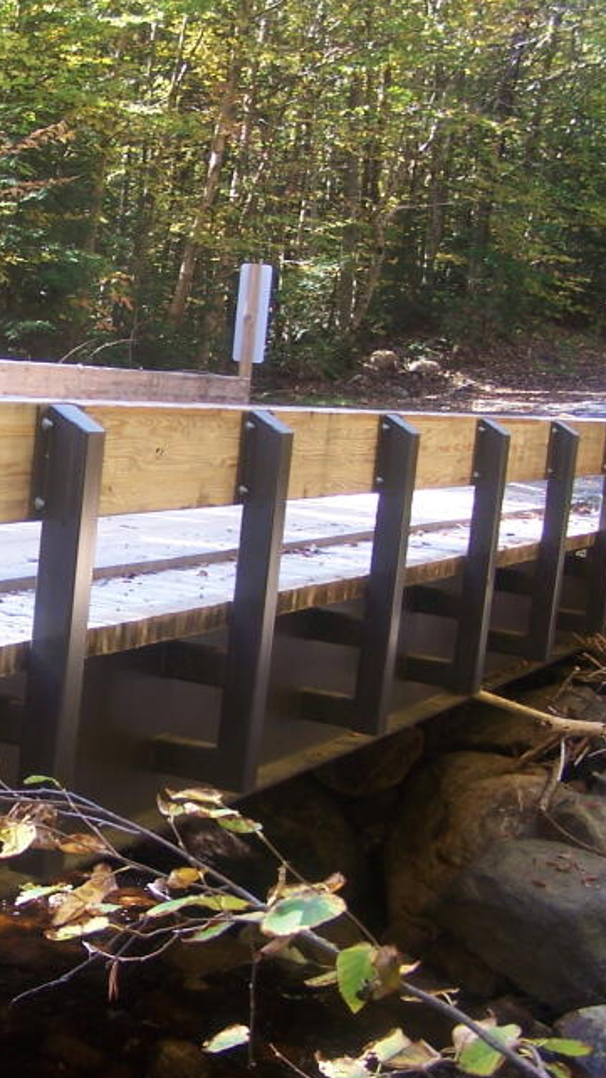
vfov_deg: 31.9
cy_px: 522
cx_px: -59
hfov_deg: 17.6
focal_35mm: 66
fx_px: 1886
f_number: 2.8
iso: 80
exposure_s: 1/50
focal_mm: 6.3
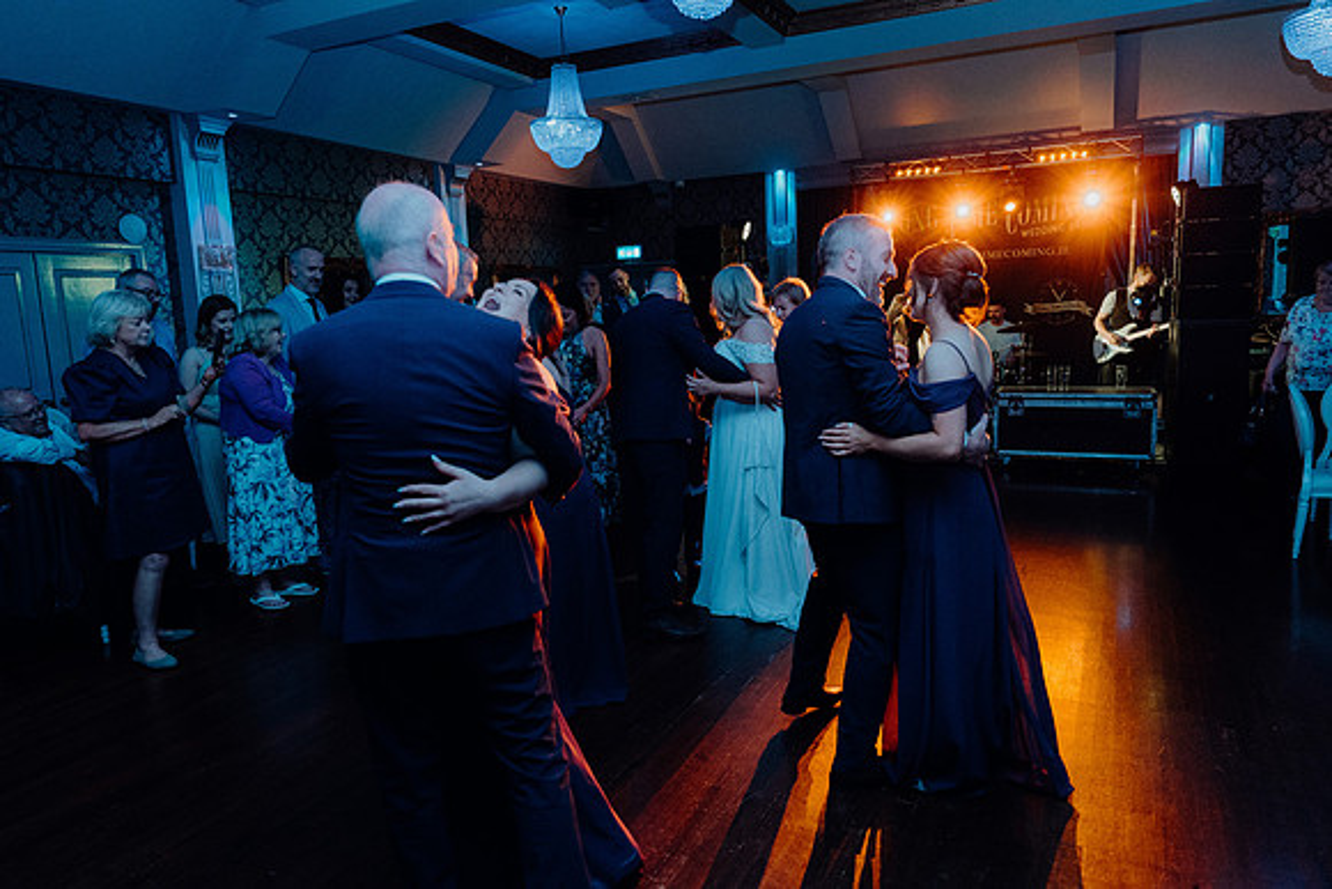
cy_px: 444
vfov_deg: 53.2
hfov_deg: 73.7
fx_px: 888
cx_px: 666
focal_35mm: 24
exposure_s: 1/160
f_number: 3.5
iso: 2500
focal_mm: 24
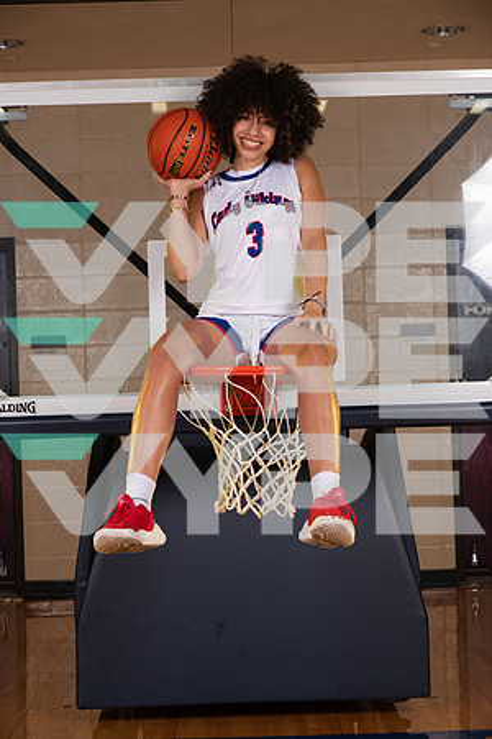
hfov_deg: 19.5
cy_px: 370
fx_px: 1435
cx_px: 246
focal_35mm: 70
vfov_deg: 28.8
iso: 320
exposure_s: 1/320
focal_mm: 70
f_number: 7.1
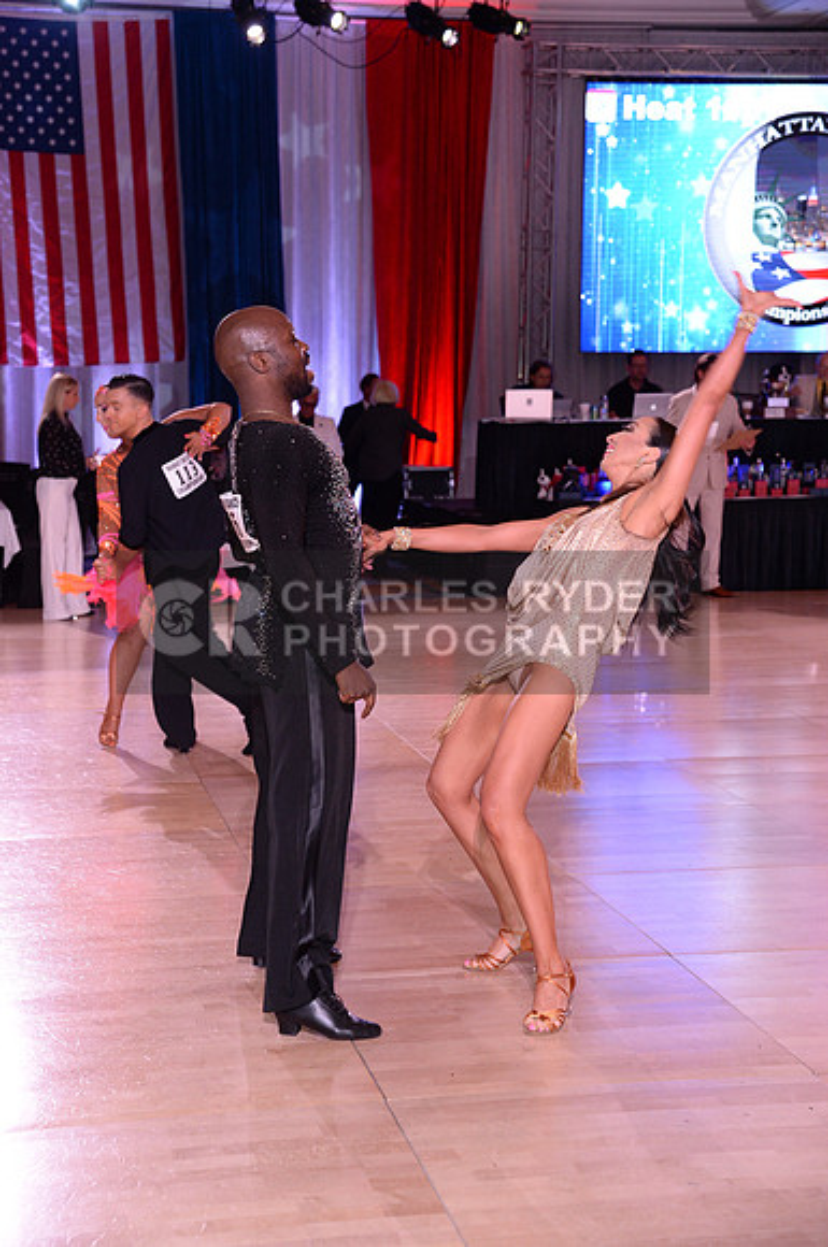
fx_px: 2145
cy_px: 624
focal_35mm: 62
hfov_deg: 21.8
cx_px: 414
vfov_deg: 32.4
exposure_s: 1/250
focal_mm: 62
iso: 2000
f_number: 5
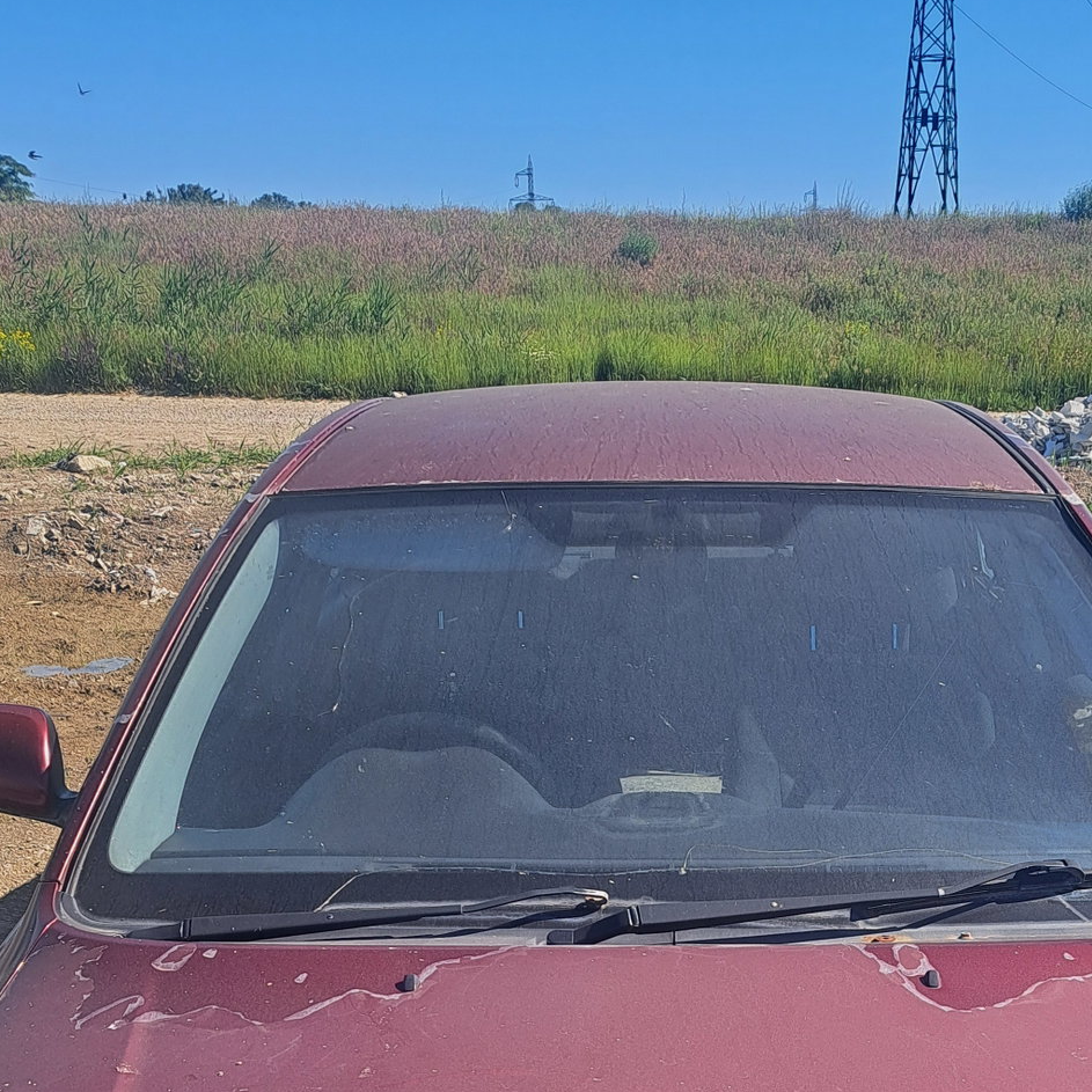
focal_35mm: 48
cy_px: 1106
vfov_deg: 32.4
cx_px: 721
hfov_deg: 35.0
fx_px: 1713
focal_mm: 5.23
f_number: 1.8
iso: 50
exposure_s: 1/866
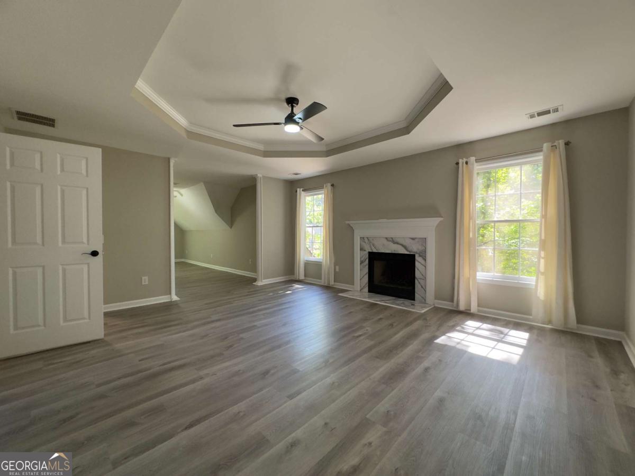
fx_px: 257
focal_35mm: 14
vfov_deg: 85.7
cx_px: 318
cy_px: 238
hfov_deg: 102.1
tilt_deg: -1.0
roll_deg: -0.4
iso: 200
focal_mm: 2.22
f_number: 2.2
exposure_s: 1/120
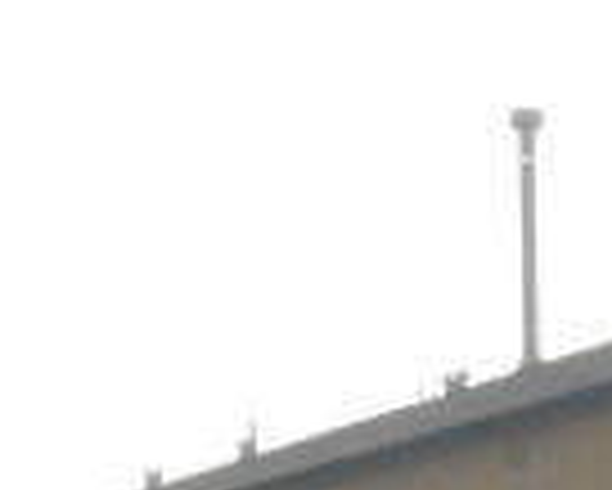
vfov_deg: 10.5
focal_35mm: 142
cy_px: 751
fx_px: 2574
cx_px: 882
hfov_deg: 12.9
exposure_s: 1/100
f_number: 3.6
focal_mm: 5.5
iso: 80
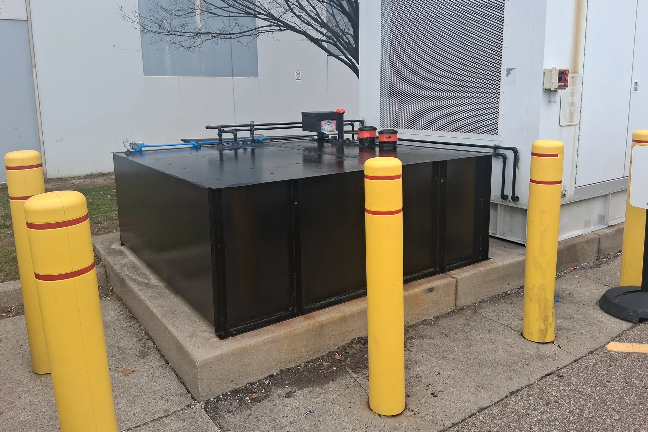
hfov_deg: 65.5
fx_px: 504
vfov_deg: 46.2
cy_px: 181
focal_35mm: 28
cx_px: 322
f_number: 1.8
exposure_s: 1/166
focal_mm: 3.98
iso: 25
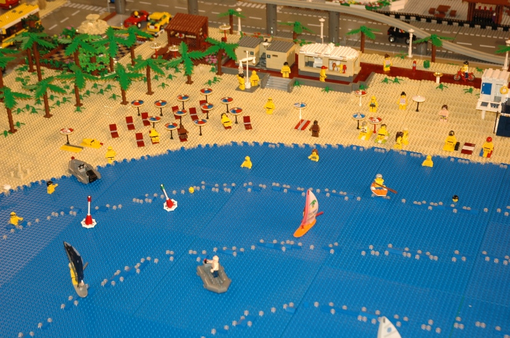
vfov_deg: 20.6
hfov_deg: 30.6
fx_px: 934
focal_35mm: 66
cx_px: 255
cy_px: 169
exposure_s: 1/60
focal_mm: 44
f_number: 4.5
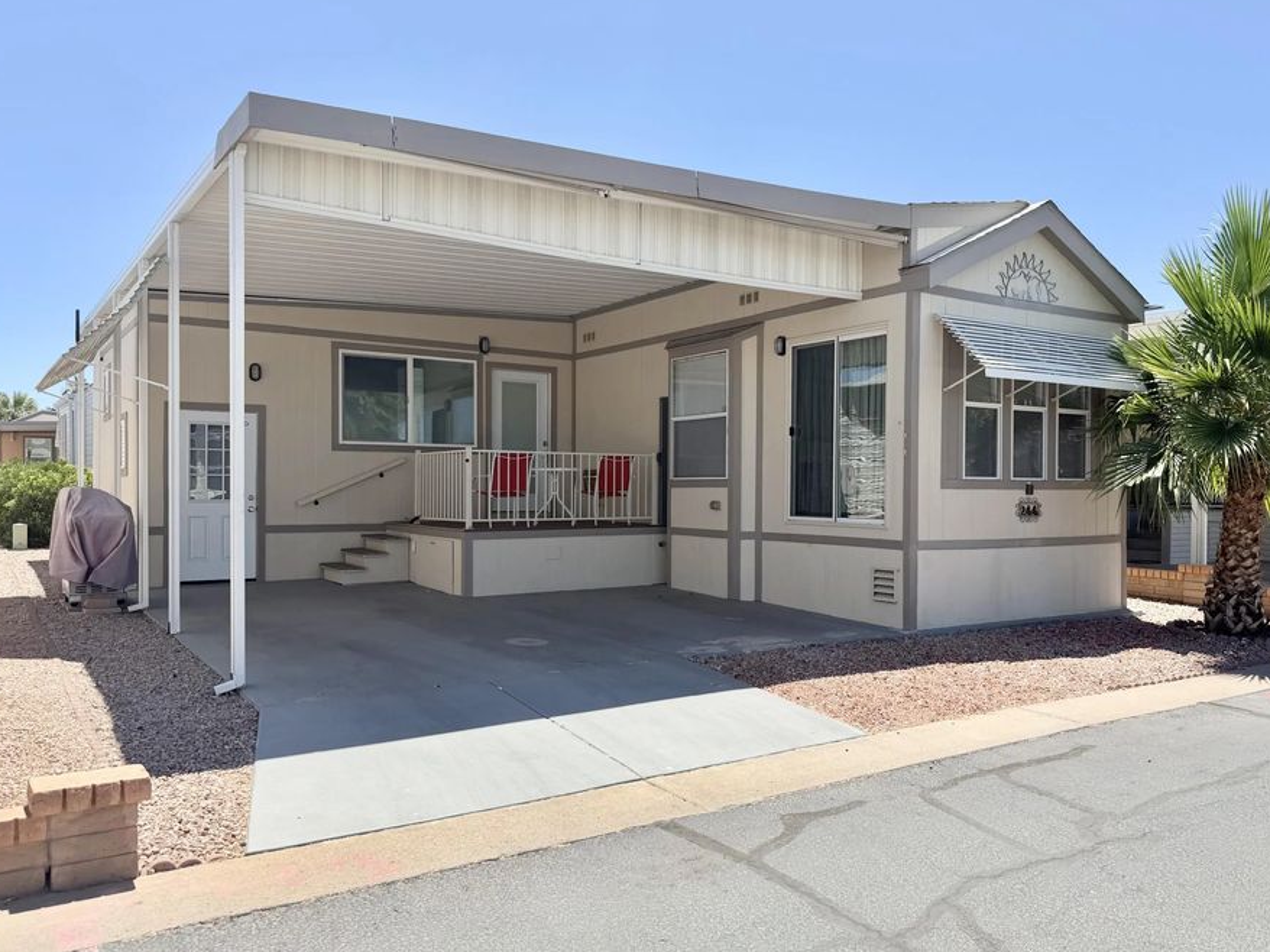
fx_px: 1027
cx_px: 722
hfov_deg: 63.2
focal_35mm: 28
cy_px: 489
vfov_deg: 49.7
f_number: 1.78
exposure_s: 1/4405
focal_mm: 6.76
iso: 80
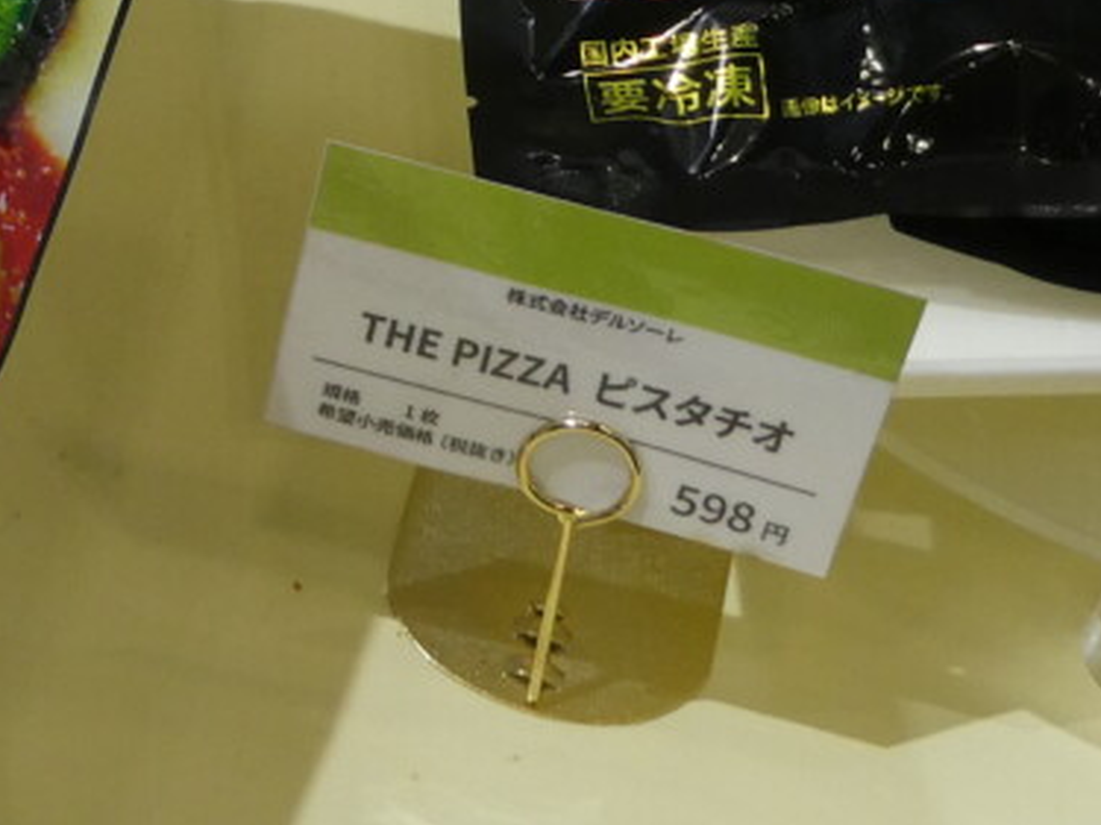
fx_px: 2893
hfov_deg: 21.0
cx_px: 87
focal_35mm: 91
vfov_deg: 15.6
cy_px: -167
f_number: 3.3
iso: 125
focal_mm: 4.3
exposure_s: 1/60
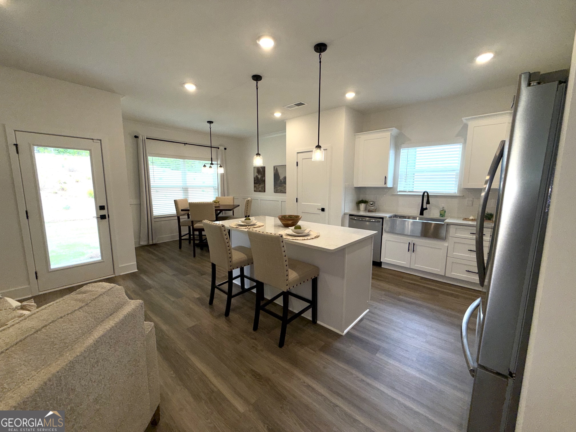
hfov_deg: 102.1
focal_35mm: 14
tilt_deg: -7.7
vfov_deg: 85.7
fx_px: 233
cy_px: 216
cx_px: 288
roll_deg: -0.2
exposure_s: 1/122
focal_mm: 2.22
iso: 32
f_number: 2.2
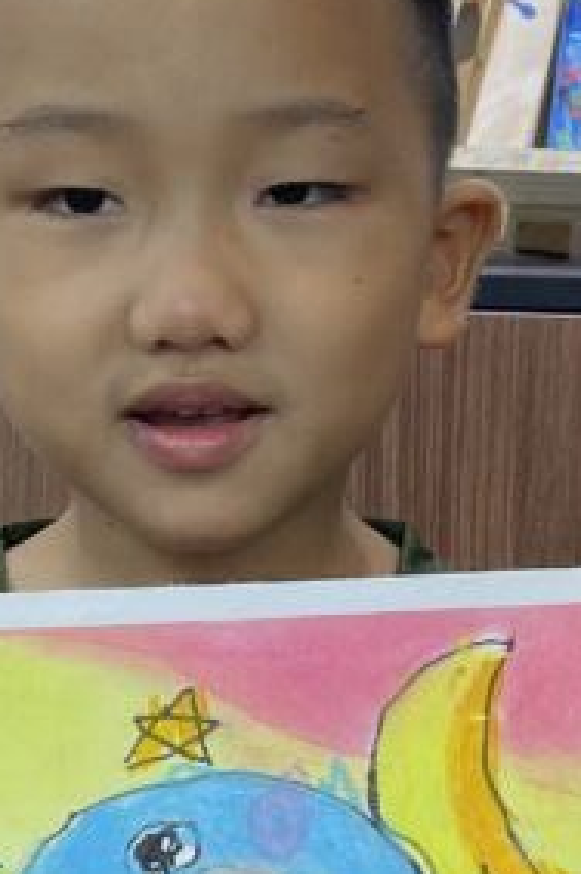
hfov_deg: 14.8
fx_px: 2232
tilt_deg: -2.2
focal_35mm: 92
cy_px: 337
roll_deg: -1.7
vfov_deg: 22.1
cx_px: 294
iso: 64
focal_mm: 5.1
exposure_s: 1/100
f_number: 1.6
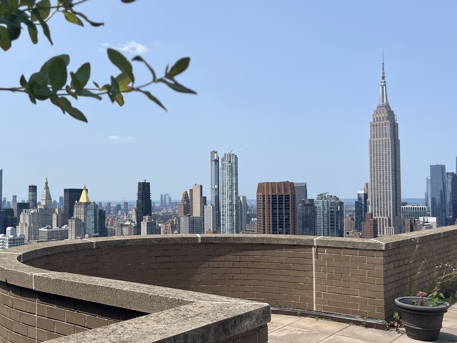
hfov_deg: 50.6
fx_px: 475
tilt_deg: +1.6
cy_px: 176
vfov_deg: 39.6
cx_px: 158
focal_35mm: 36
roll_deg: -0.2
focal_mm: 5.1
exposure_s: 1/4902
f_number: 1.6
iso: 32
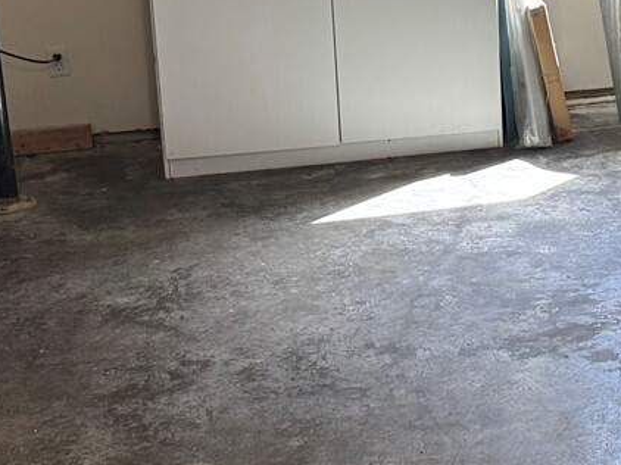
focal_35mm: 91
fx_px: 1632
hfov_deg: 19.8
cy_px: 112
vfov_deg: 16.1
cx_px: 815
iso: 125
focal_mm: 6.76
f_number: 1.78
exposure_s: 1/120
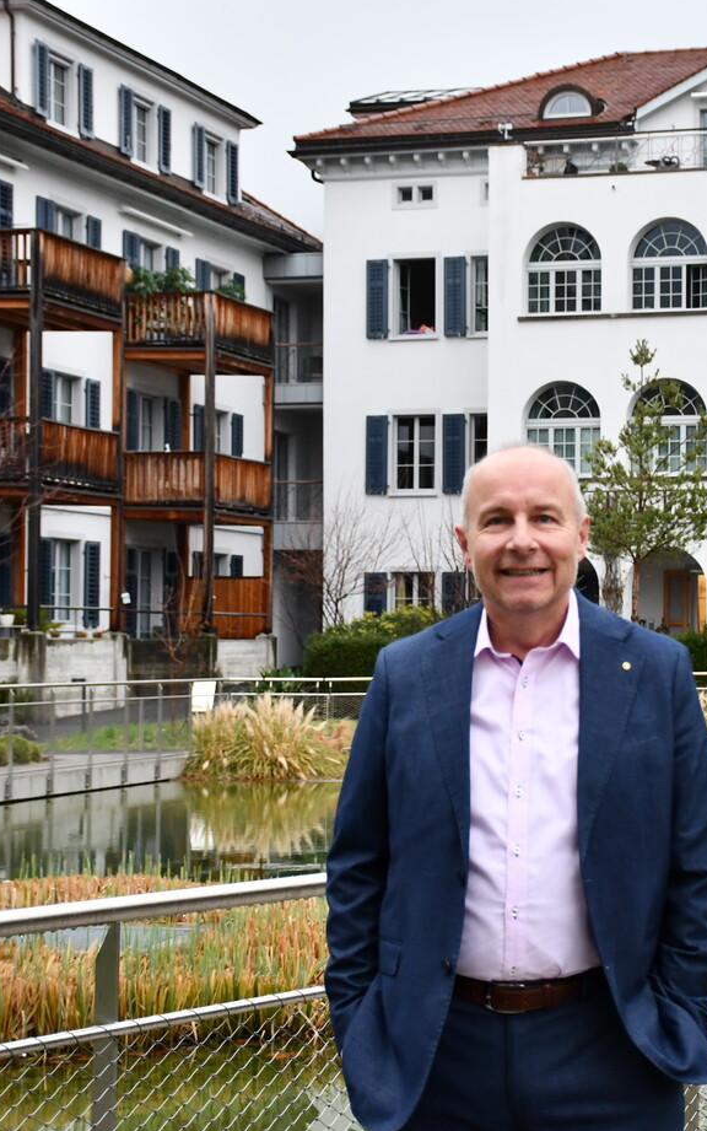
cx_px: 593
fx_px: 2434
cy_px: 567
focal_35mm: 79
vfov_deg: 26.1
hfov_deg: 16.4
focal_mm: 34
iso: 800
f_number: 4.2
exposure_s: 1/200
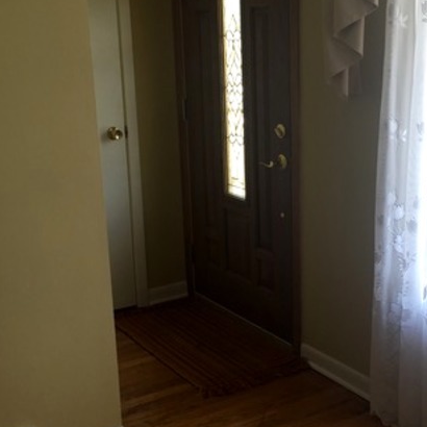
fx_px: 558
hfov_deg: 41.8
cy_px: 235
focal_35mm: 40
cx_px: 229
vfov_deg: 41.8
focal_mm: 4.15
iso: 25
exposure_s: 1/40
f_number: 2.2
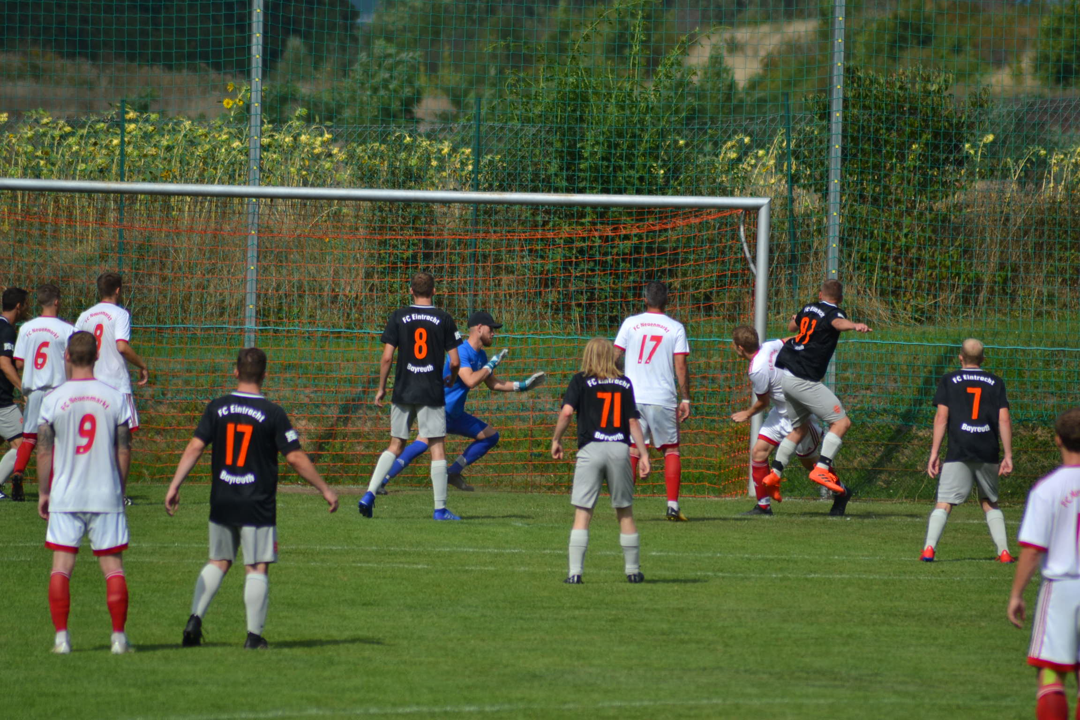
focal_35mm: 450
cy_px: 360
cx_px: 540
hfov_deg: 4.6
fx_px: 13499
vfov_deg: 3.1
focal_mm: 300
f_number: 7.1
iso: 280
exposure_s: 1/2000
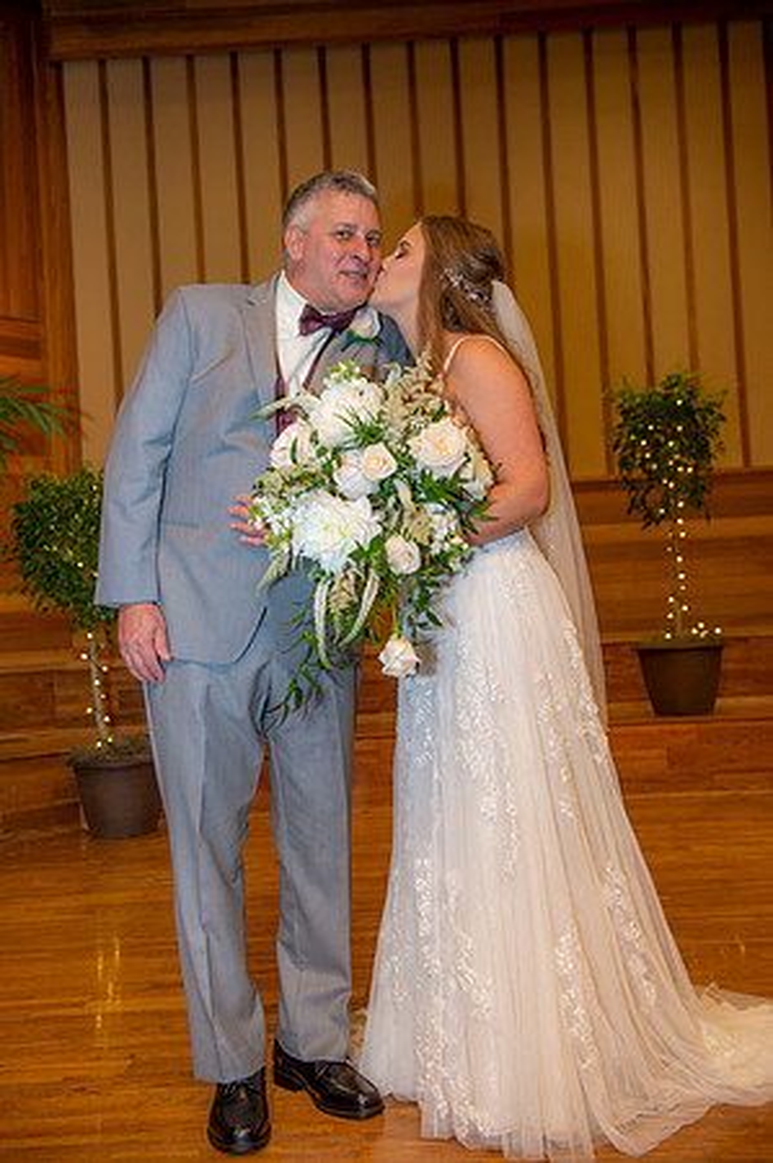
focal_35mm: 38
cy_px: 582
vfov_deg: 50.7
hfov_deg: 35.0
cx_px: 386
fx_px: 1227
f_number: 4
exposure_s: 1/125
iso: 640
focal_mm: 38
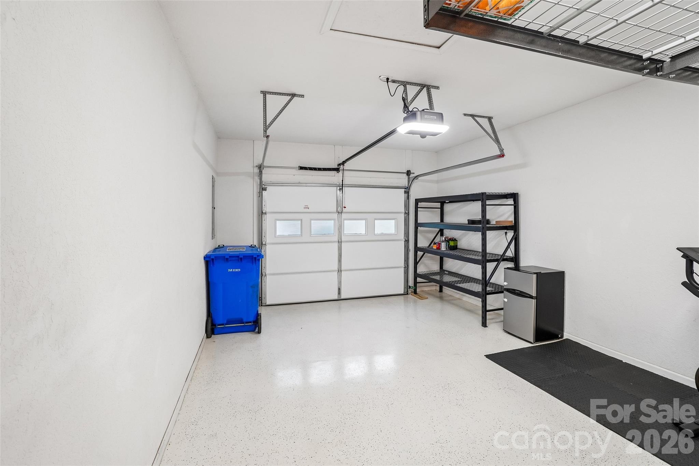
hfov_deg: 100.4
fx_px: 291
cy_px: 233
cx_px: 350
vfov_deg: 77.3
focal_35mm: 15
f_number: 8
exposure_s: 1/20
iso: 400
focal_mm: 10
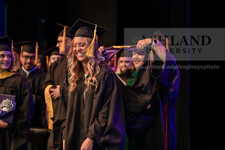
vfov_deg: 13.4
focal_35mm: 102
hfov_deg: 20.0
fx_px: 638
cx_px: 112
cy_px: 75
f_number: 3.2
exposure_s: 1/200
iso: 3200
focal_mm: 102
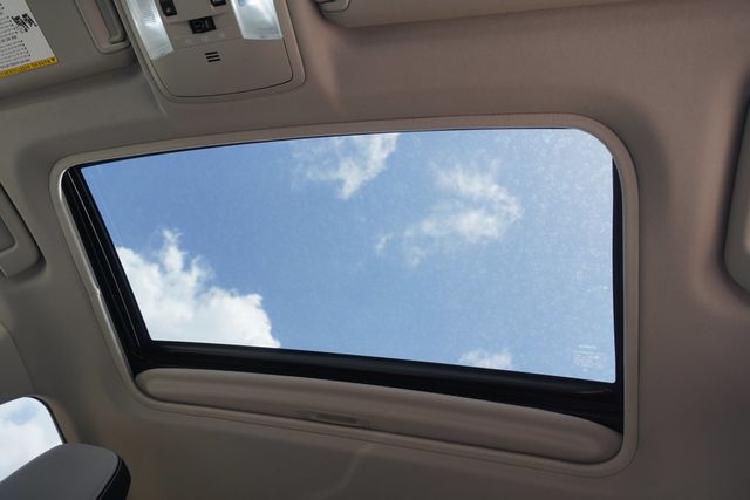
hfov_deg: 65.5
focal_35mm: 28
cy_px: 250
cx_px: 375
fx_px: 583
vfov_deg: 46.4
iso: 100
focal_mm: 19
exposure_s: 1/200
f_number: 4.5
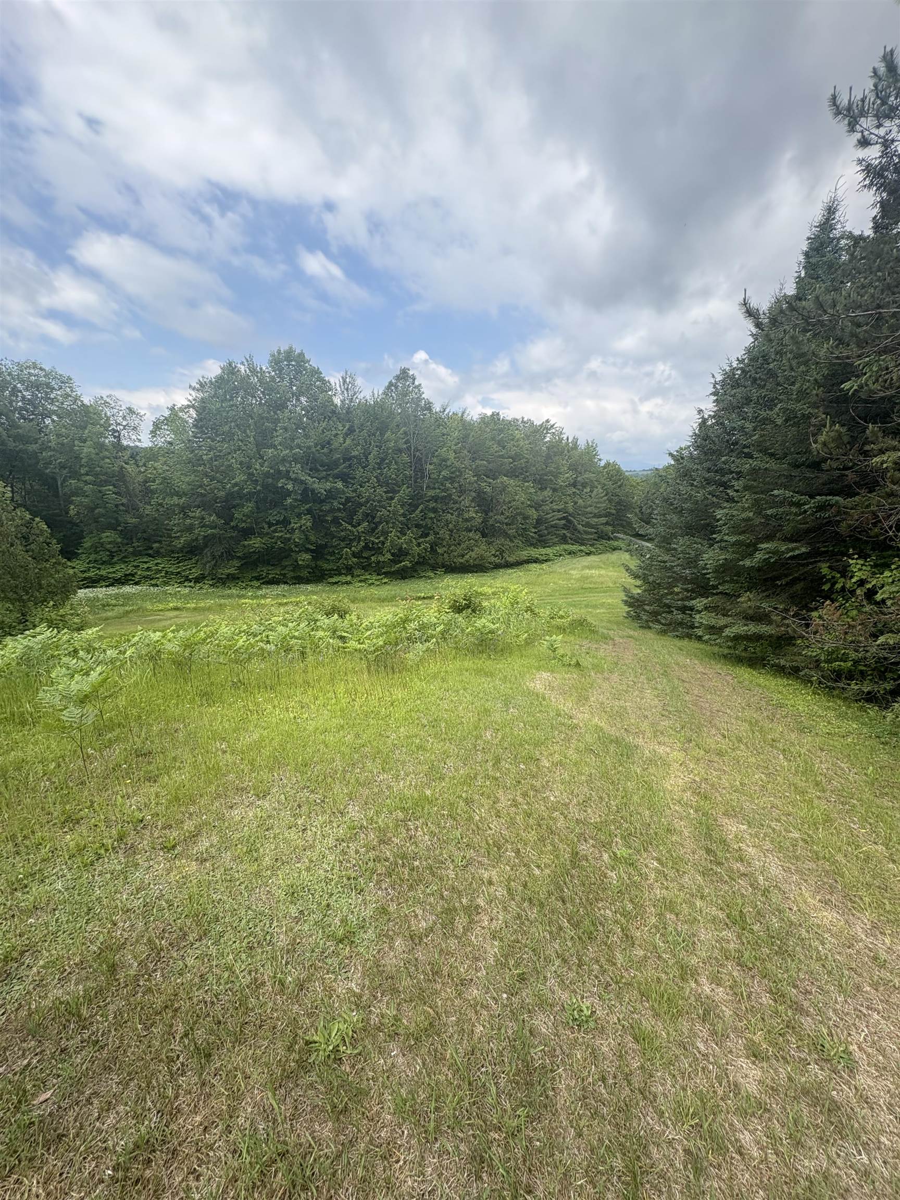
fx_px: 485
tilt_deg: -13.4
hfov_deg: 85.7
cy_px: 600
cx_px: 450
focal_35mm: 14
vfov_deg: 102.1
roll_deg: -1.0
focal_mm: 2.22
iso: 50
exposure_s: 1/763
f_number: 2.2
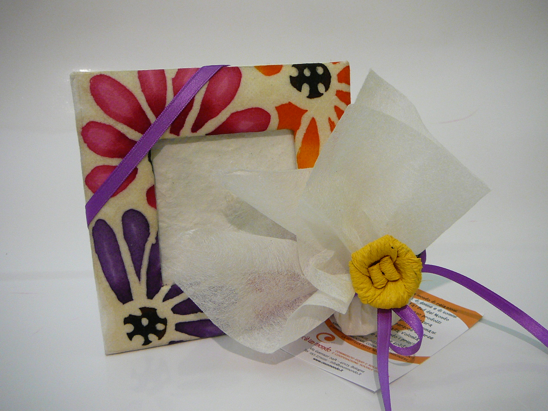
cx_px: 274
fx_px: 554
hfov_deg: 52.6
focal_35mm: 35
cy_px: 206
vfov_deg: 40.7
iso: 200
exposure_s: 1/40
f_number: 2.8
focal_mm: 5.2
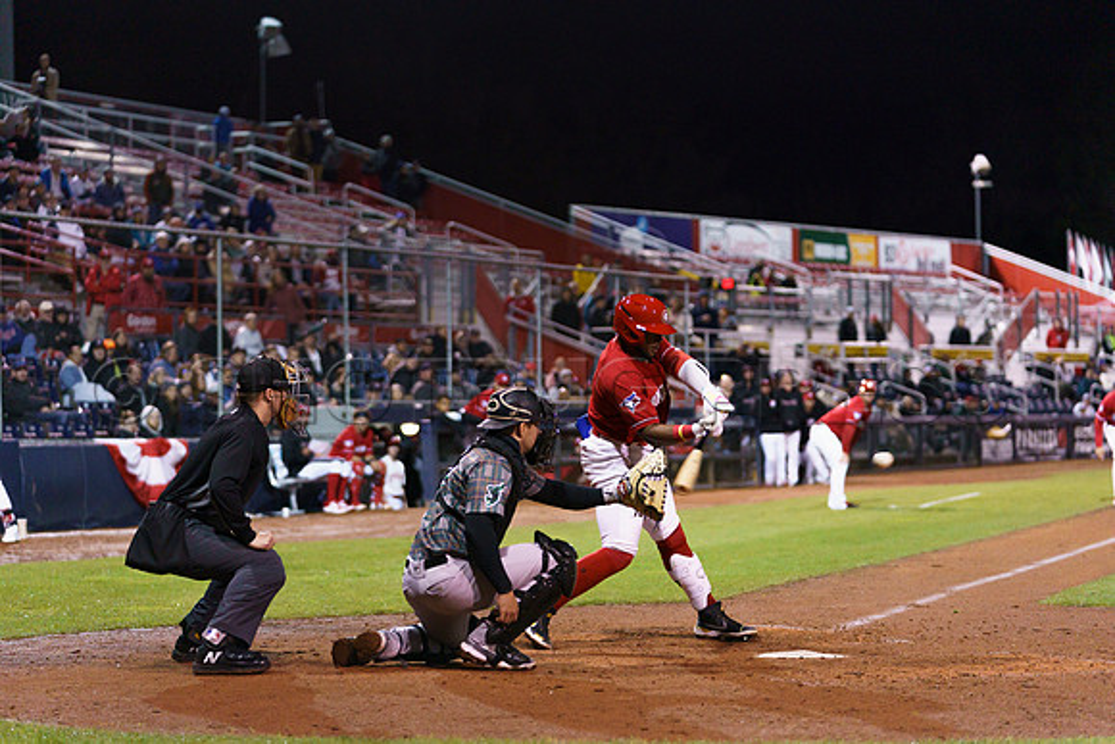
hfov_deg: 20.0
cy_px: 372
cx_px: 558
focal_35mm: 102
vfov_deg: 13.4
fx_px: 3160
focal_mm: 102
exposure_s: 1/1000
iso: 2000
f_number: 2.8
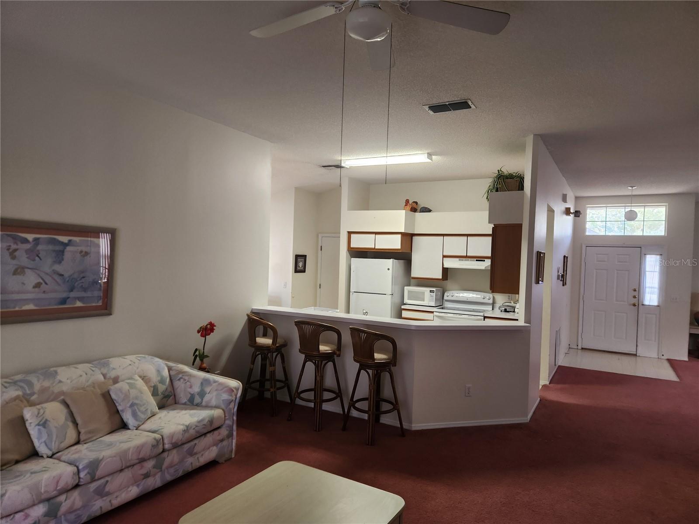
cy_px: 262
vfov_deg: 58.9
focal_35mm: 23
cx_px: 350
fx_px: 464
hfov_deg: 73.9
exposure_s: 1/60
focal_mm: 5.4
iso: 200
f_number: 1.8
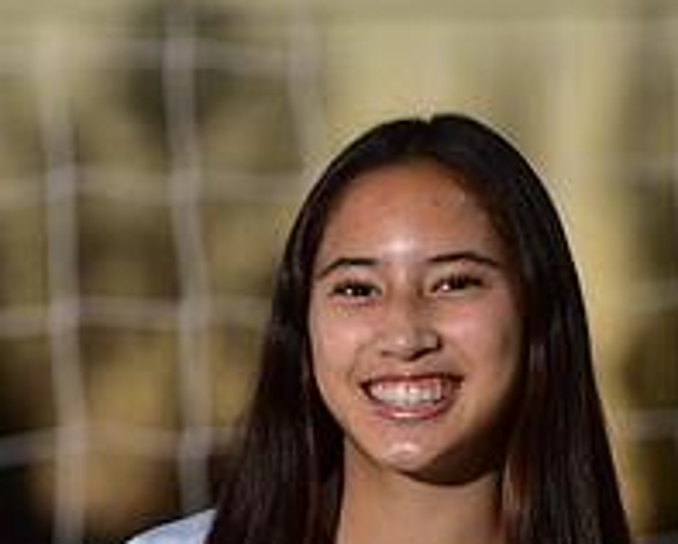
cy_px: 764
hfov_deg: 3.5
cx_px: 332
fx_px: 11108
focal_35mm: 553
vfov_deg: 2.8
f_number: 4.5
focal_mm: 200
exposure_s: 1/200
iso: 250
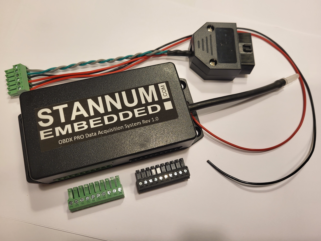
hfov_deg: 67.3
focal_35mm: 26
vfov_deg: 53.1
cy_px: 120
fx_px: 241
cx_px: 160
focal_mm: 5.4
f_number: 1.8
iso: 160
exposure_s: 1/100
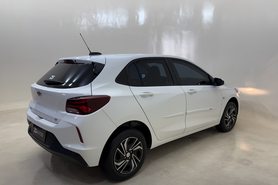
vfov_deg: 46.4
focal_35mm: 28
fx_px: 216
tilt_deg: -9.7
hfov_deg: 65.5
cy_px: 98
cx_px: 142
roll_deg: +0.8
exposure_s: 1/407
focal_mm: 5.96
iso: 50
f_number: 1.6
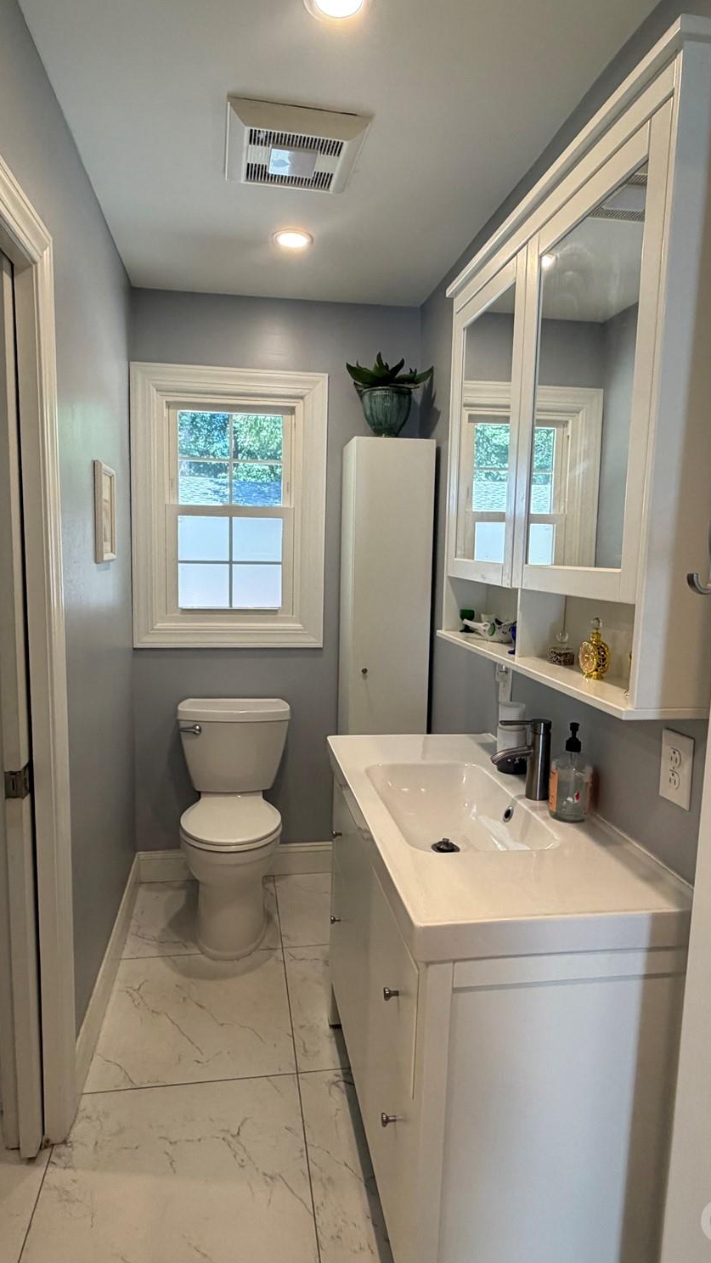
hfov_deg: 53.6
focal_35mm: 21
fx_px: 703
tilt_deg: -7.5
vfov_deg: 83.8
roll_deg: -1.0
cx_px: 342
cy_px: 633
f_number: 2.2
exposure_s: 1/120
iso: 200
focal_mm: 2.22
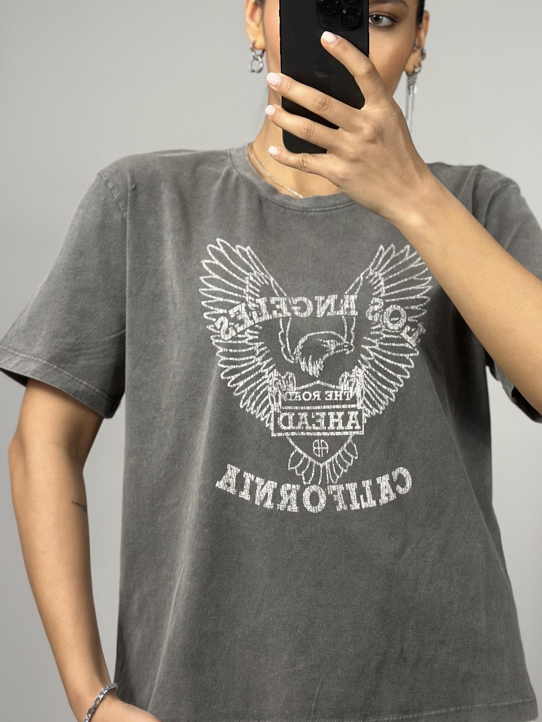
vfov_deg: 28.5
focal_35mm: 68
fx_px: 1419
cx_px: 346
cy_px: 317
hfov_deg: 21.6
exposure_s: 1/100
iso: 125
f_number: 1.78
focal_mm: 6.86
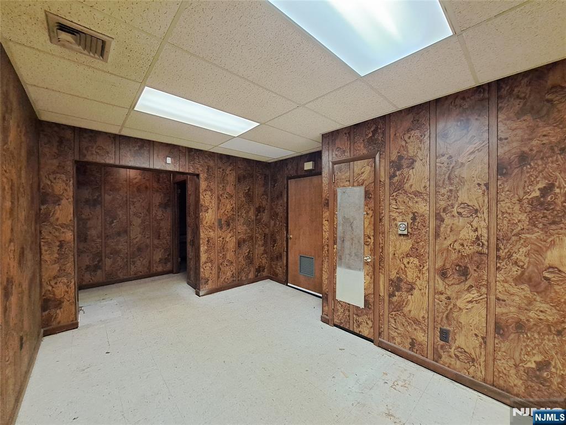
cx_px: 283
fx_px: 213
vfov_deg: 89.9
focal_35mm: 13
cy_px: 212
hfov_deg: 106.2
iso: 200
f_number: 2.2
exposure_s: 1/40
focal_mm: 1.74
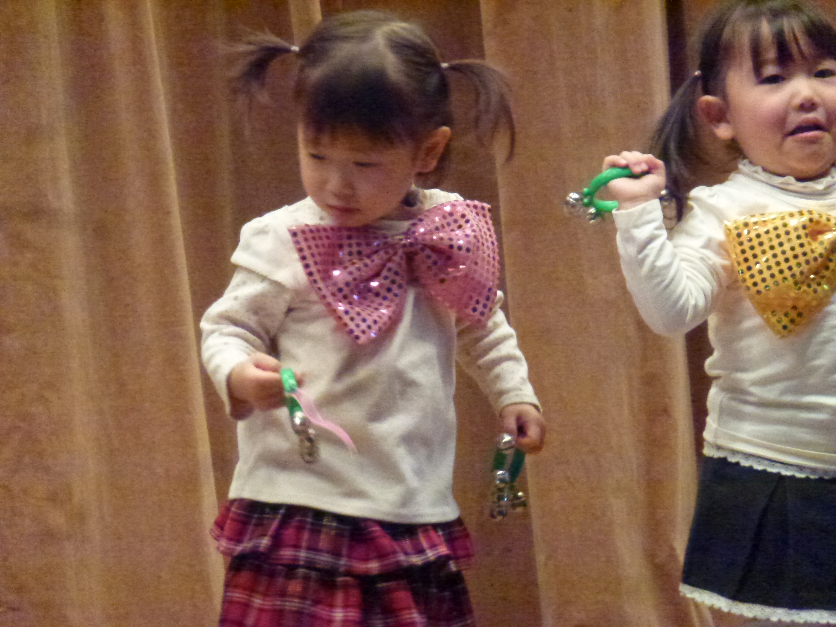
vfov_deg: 3.9
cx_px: 418
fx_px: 9274
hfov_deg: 5.2
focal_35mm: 384
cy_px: 314
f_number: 5.9
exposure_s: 1/60
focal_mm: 68.8
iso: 1600
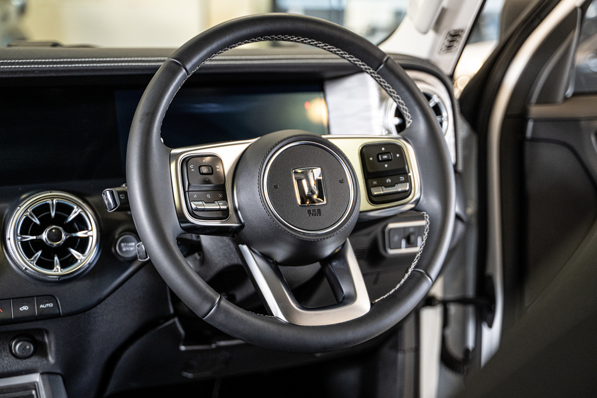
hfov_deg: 38.9
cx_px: 298
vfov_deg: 26.5
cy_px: 199
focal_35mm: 51
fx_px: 846
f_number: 2.8
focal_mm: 51
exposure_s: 1/160
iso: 1600
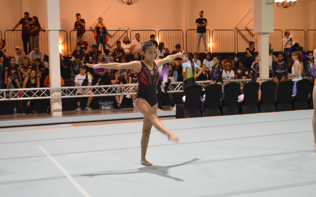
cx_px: 161
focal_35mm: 56
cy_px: 102
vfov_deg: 23.1
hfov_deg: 36.3
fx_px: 482
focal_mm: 36
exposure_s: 1/60
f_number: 5
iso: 3200
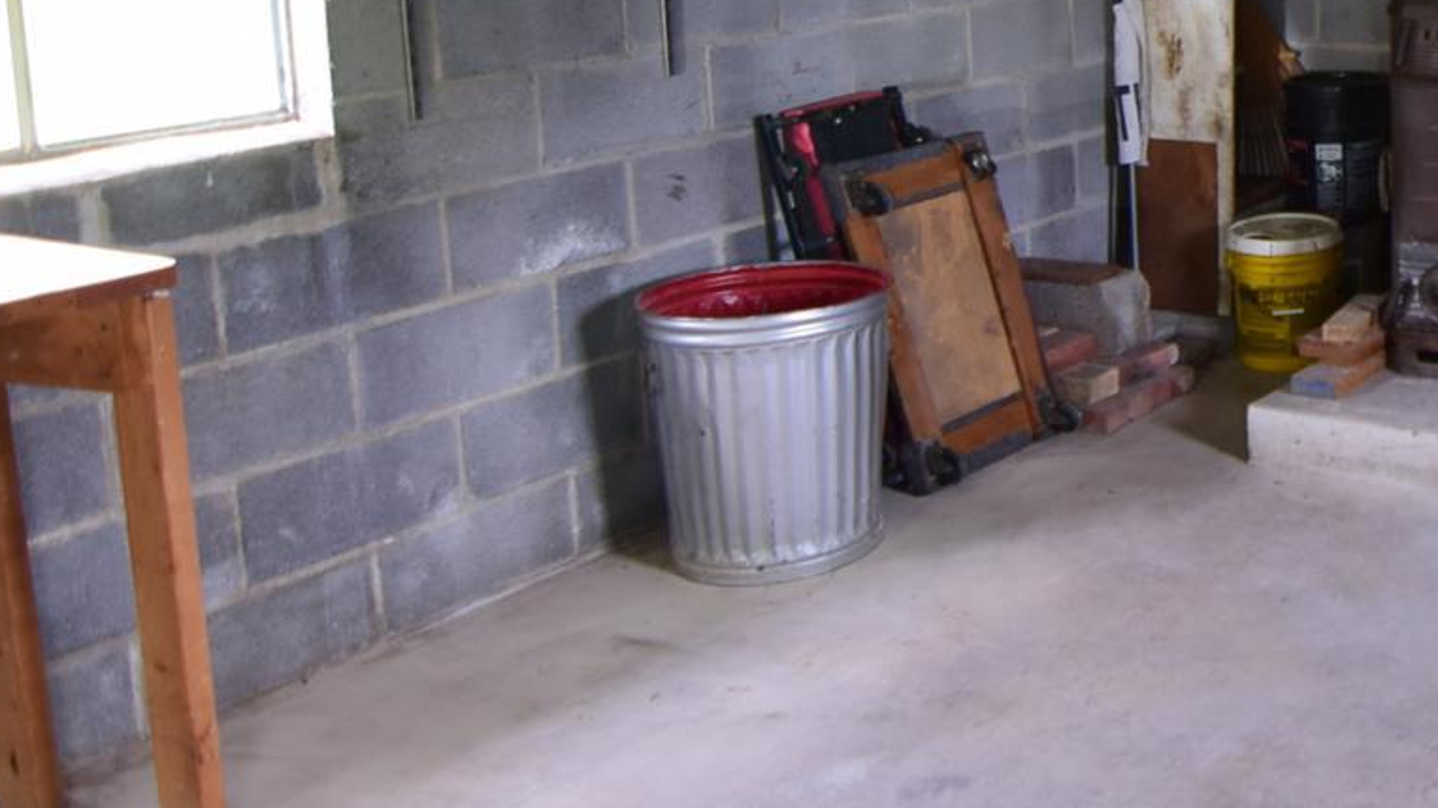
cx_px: 1665
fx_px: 1769
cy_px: 55
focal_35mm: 46
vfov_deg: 24.8
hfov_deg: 35.9
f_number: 3.2
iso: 250
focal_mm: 11
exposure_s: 1/40
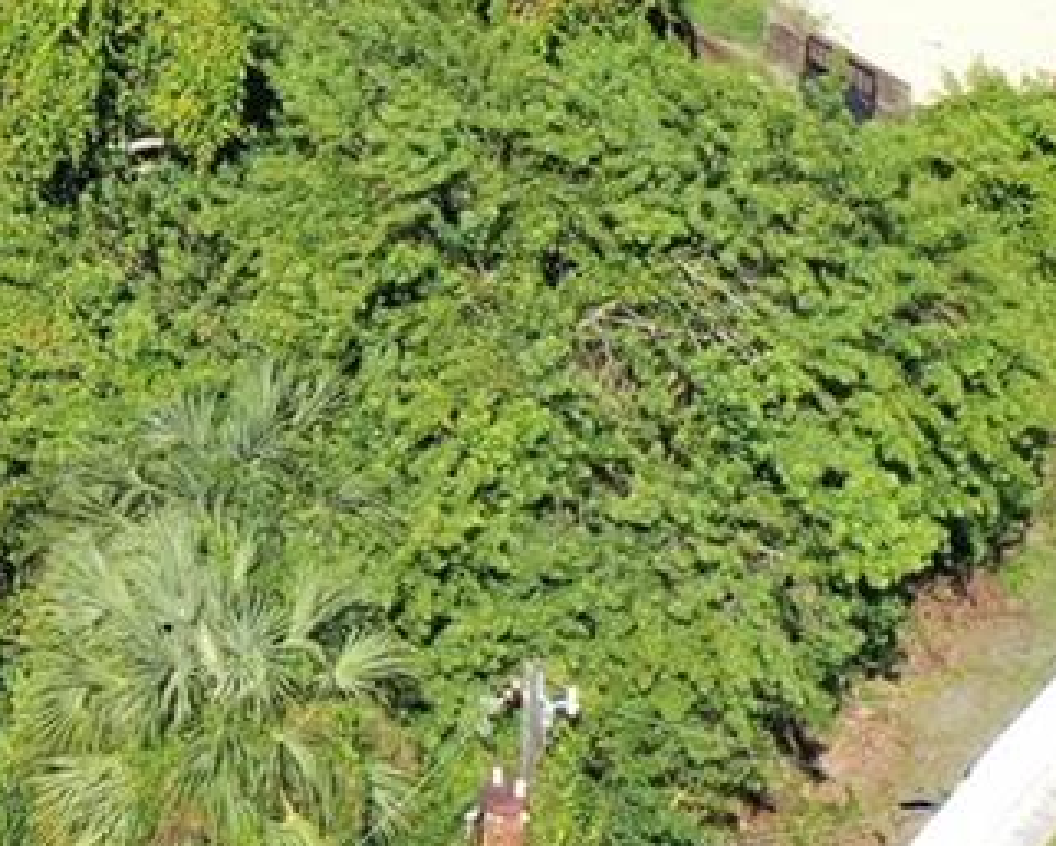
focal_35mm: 131
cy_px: -435
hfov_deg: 14.0
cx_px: -401
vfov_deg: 11.3
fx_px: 4095
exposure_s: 1/320
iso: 100
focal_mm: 10.26
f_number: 5.6
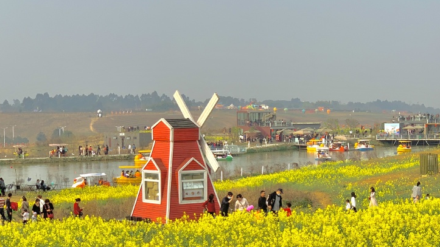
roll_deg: +0.1
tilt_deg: -2.2
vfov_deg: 12.9
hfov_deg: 22.6
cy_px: 171
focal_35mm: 94
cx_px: 293
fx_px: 1097
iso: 16
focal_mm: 6
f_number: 2.4
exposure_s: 1/841
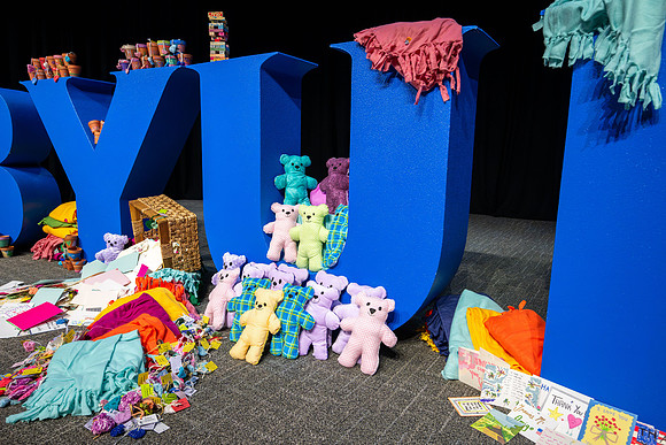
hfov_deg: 75.5
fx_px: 430
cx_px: 340
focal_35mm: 23
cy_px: 221
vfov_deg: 54.6
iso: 2500
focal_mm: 22.5
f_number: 5.6
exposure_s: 1/100
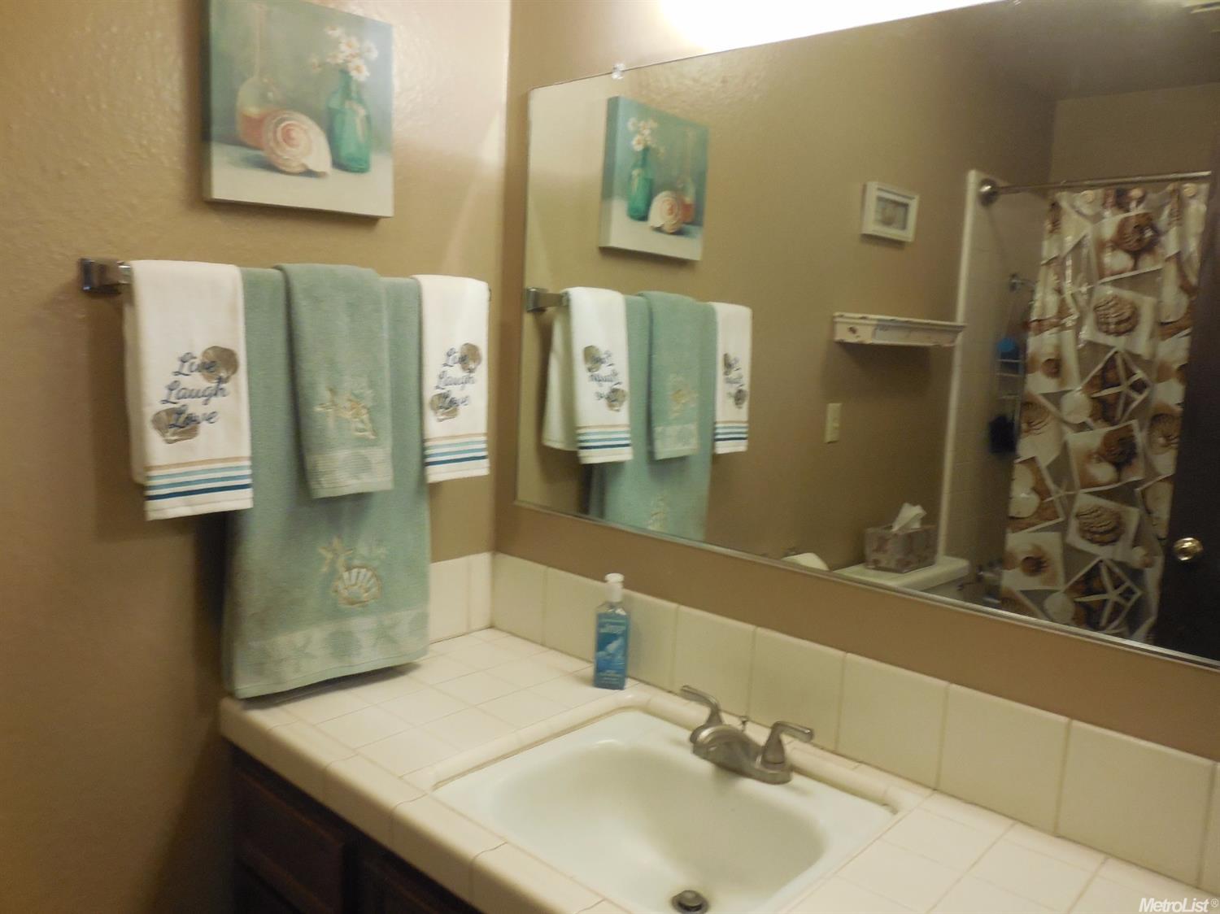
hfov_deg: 67.3
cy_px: 457
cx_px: 610
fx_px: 916
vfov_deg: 53.0
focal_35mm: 26
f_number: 3.5
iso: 400
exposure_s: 1/25
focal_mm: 4.6
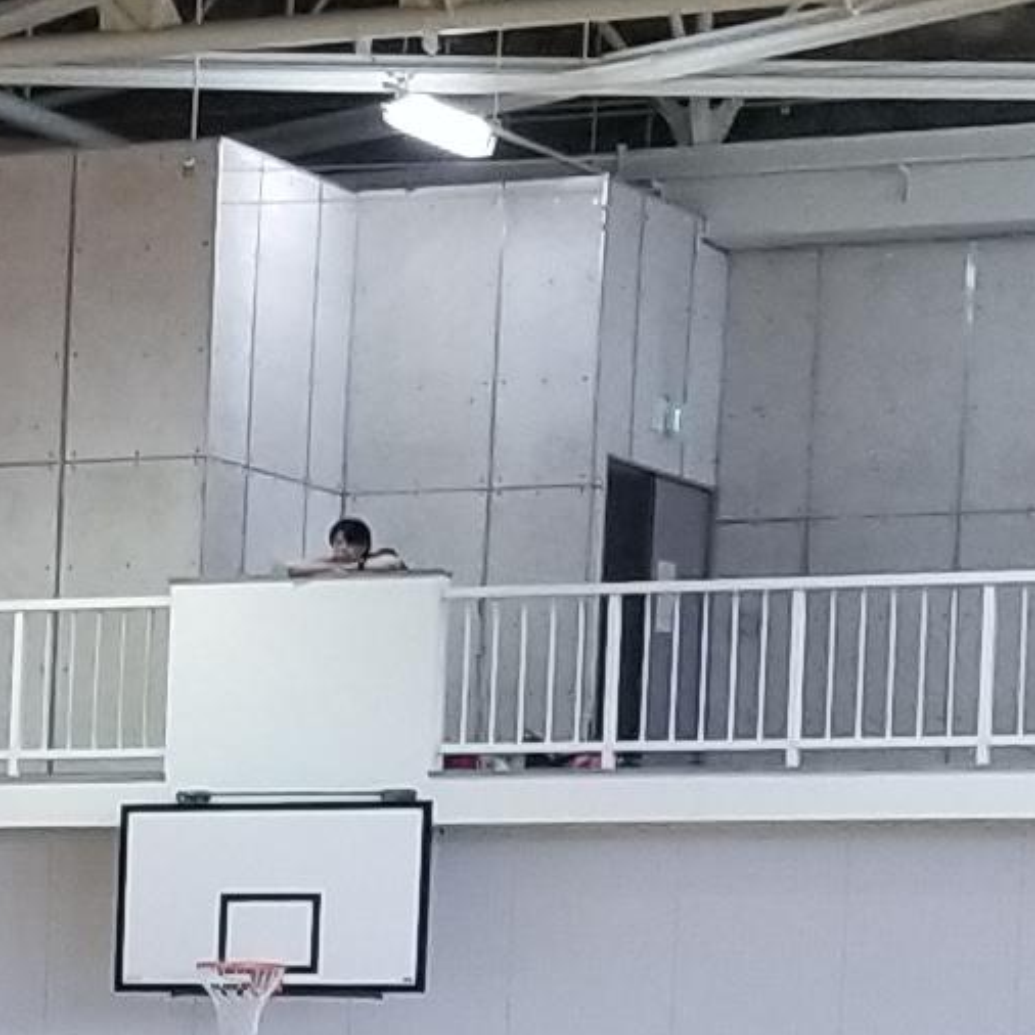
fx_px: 6190
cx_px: -1002
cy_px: 1399
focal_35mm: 183
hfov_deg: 9.0
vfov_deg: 9.4
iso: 125
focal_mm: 4.2
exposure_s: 1/60
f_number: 1.7
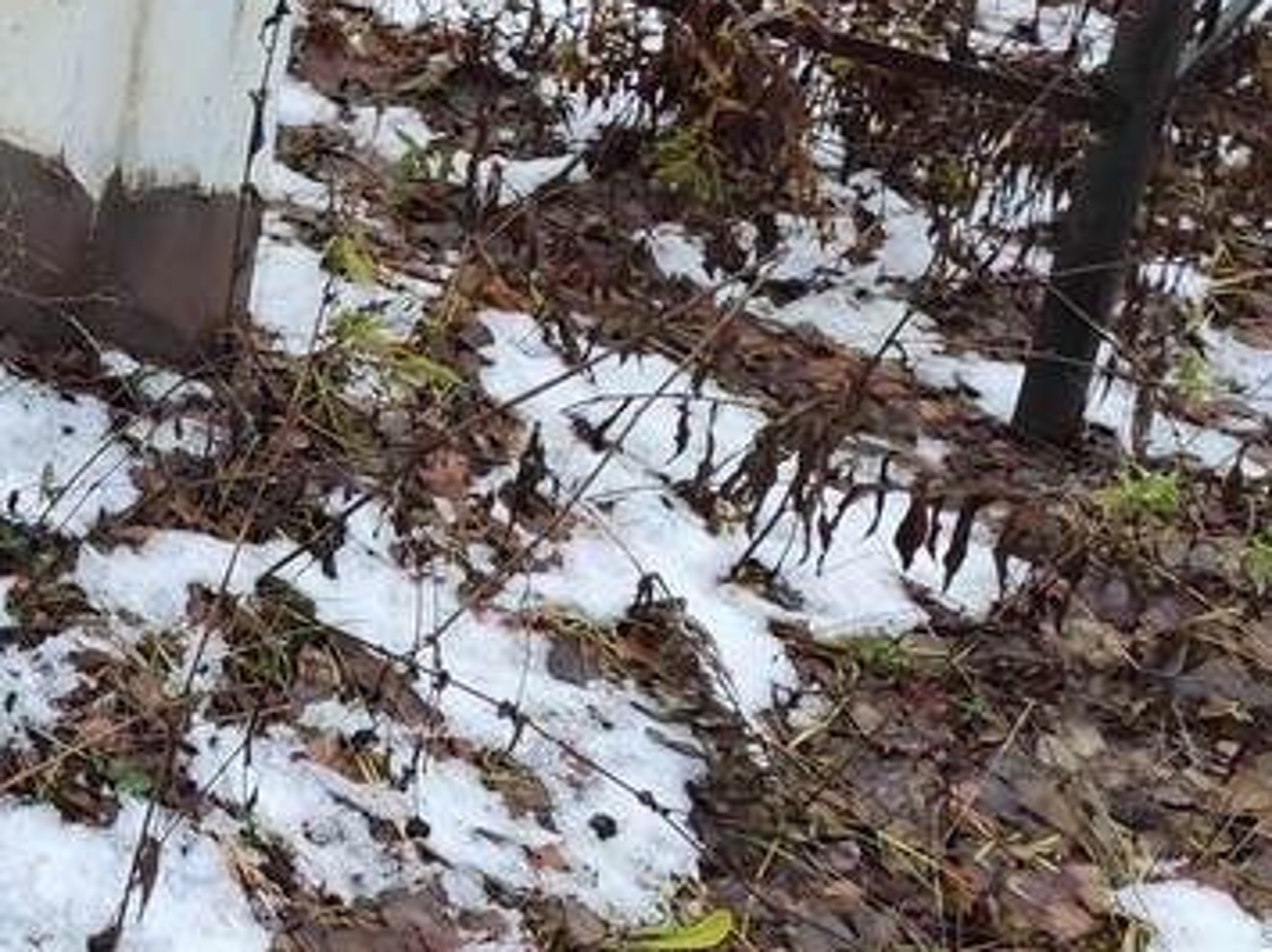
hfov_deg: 23.7
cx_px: -258
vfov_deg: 19.4
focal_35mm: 75
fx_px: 2755
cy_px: 183
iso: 200
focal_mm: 4.77
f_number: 1.75
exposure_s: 1/60
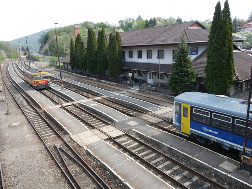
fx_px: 197
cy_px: 94
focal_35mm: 27
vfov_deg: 51.4
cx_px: 126
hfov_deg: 65.3
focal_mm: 4.8
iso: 100
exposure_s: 1/250
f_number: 4
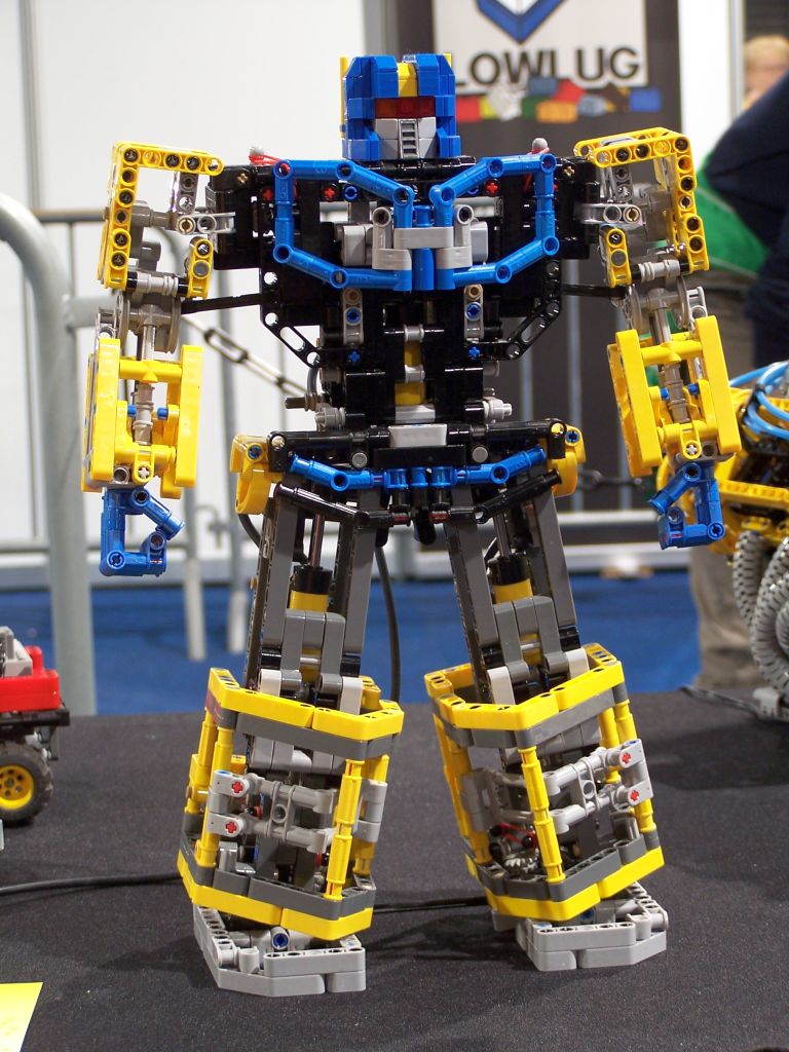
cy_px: 526
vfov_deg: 23.8
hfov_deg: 18.0
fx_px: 2492
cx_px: 394
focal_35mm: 82
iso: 80
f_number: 3.2
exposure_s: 1/2
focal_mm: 13.7
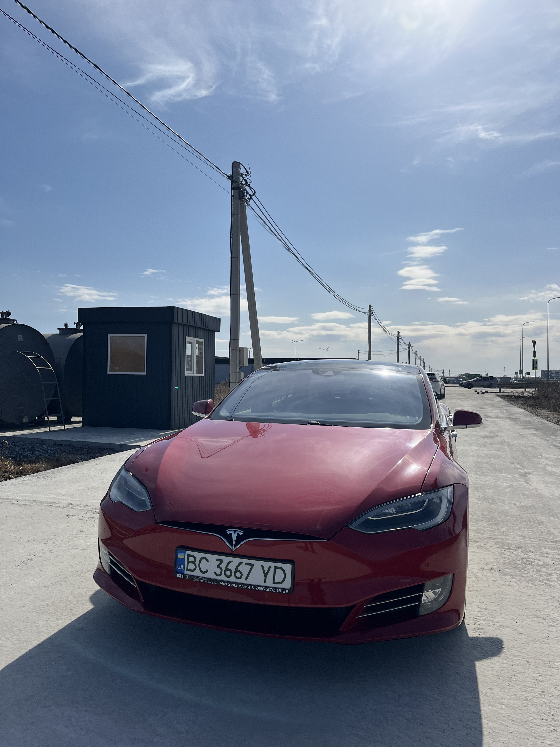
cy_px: 374
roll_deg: +0.3
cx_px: 280
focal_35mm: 26
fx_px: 561
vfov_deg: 67.3
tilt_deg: +0.6
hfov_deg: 53.1
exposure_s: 1/11905
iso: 50
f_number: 1.6
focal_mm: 5.1
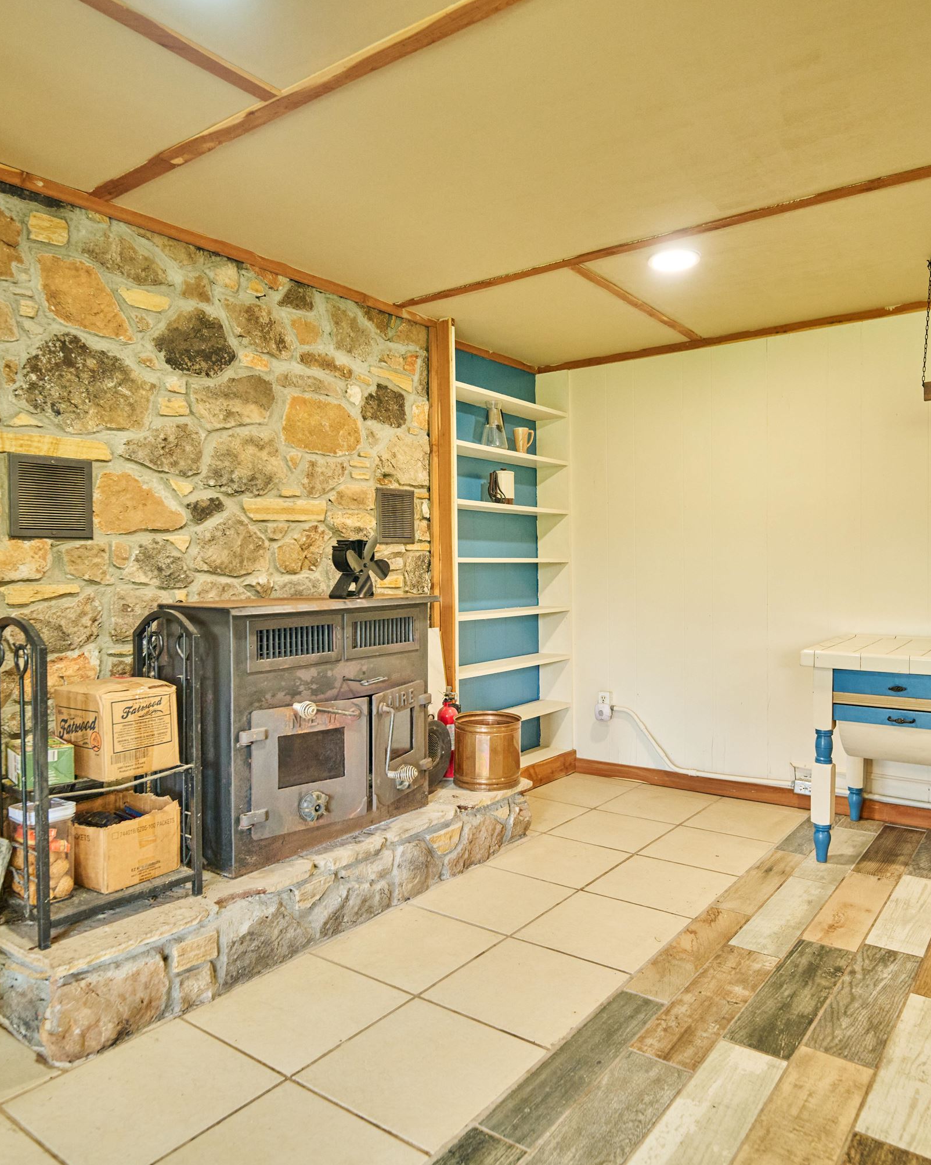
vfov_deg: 72.6
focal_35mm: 23
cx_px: 507
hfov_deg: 60.8
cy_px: 584
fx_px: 792
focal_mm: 16
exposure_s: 1/125
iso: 2500
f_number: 2.8
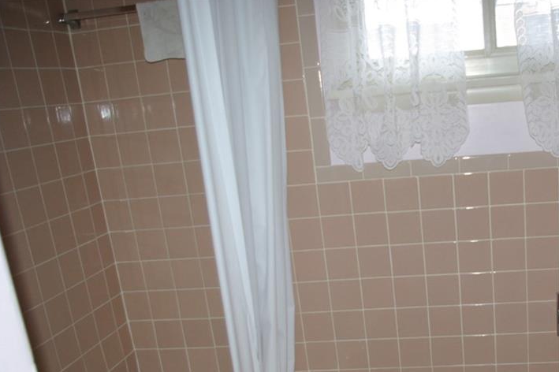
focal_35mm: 39
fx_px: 605
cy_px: 265
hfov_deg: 48.3
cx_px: 397
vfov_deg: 33.7
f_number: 4
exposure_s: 1/30
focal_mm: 18
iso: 400
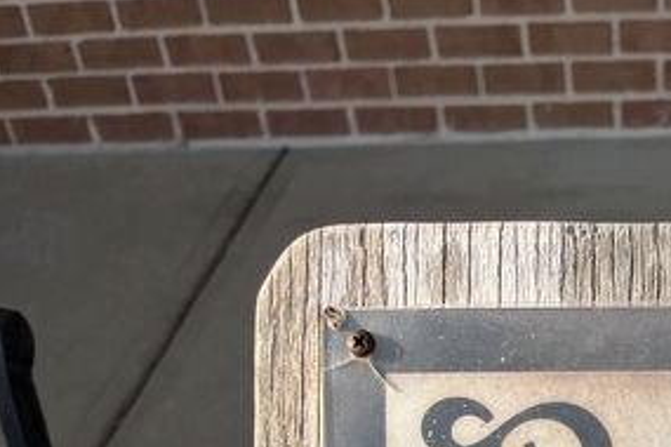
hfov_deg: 25.1
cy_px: 809
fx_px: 1416
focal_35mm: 76
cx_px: 699
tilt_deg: -47.9
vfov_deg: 15.4
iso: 50
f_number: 1.6
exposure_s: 1/1600
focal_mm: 5.1
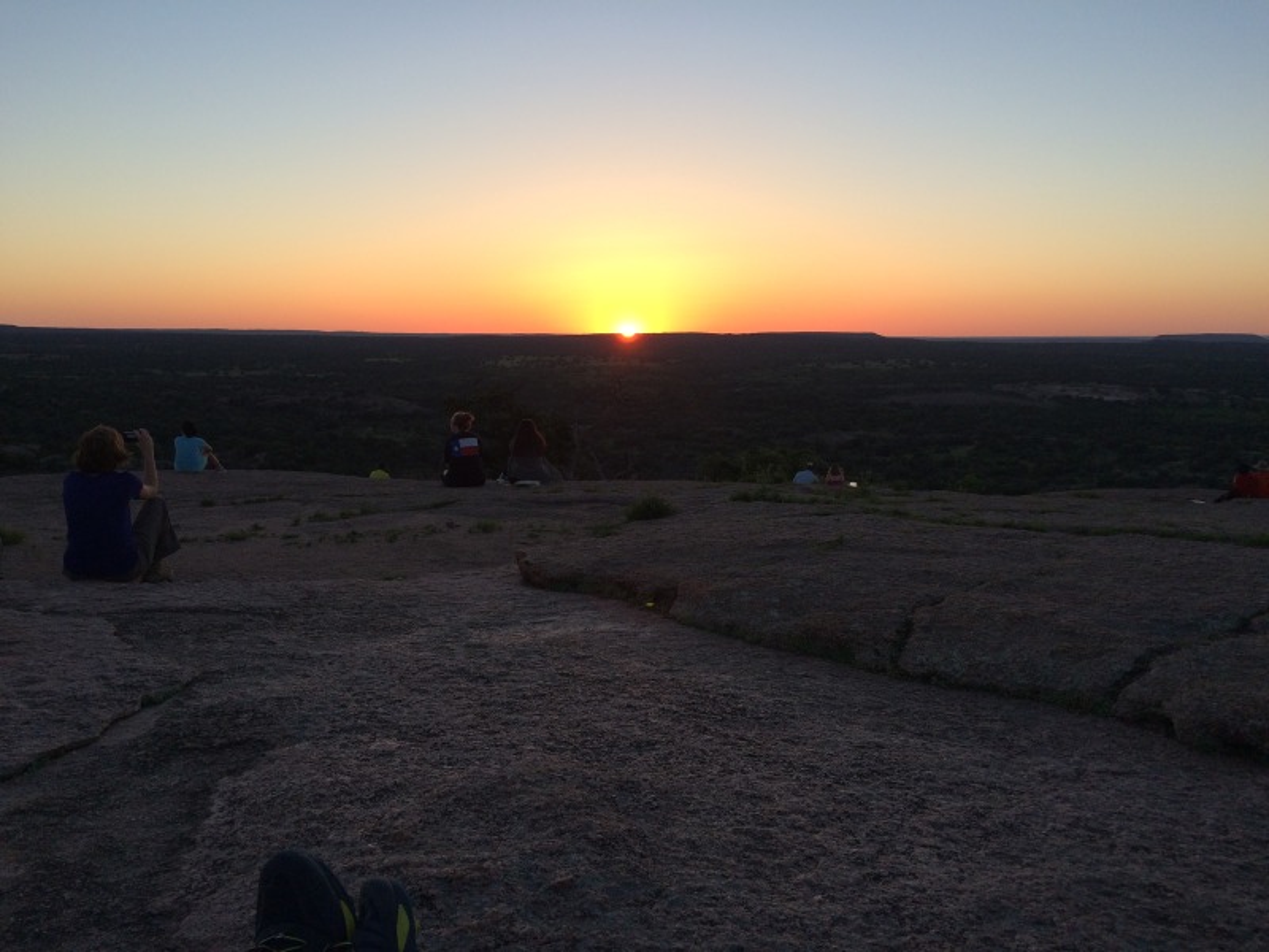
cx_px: 634
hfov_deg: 61.7
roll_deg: +0.6
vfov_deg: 48.2
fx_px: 1063
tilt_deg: -9.1
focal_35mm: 29
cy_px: 476
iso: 32
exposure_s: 1/345
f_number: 2.2
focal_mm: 4.15
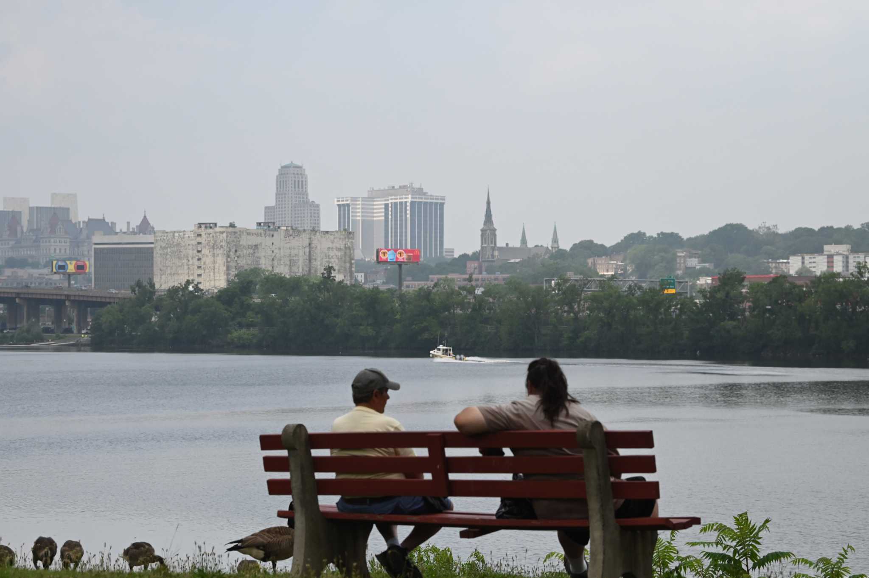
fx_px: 2074
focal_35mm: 86
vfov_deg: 15.9
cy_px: 289
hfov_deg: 23.7
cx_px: 434
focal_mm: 86
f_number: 5.6
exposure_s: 1/8000
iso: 1400
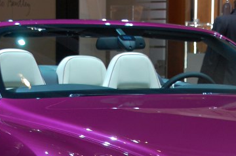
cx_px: 160
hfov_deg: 16.0
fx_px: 838
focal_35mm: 128
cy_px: 179
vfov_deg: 10.5
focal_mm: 30
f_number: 5
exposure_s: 1/100
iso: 400
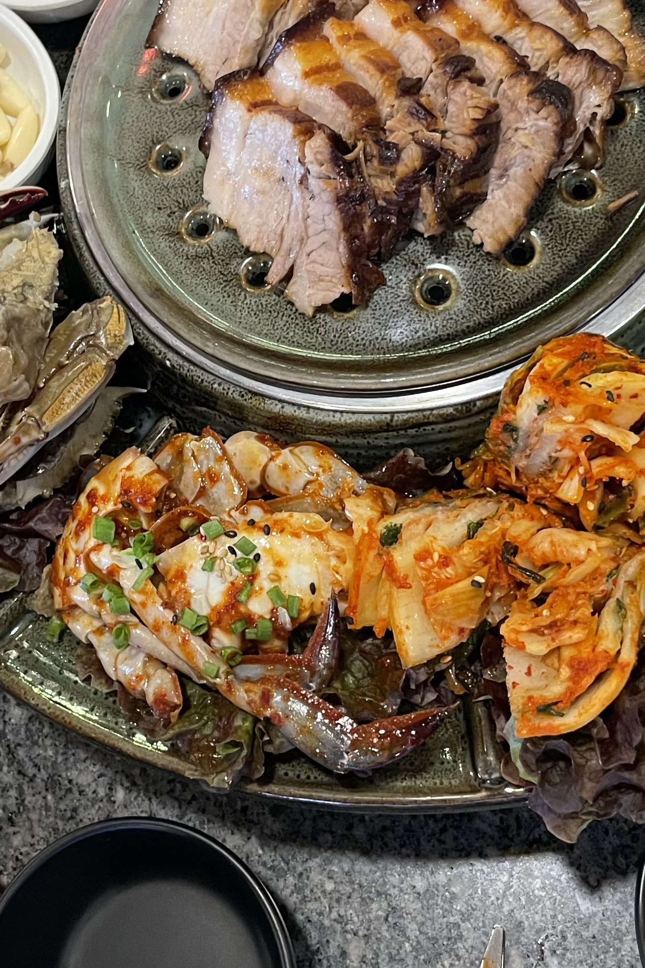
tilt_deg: -64.5
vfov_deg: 36.6
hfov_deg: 25.0
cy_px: 343
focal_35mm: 54
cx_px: 234
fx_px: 1451
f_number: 1.6
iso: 400
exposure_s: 1/60
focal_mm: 4.2
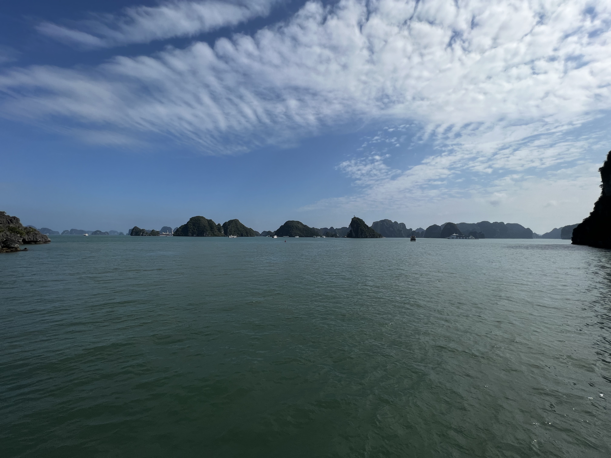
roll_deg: +0.2
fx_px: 229
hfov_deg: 106.2
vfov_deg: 89.9
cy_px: 229
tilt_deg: +2.5
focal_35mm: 13
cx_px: 306
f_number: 1.8
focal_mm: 1.57
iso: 32
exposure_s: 1/3125
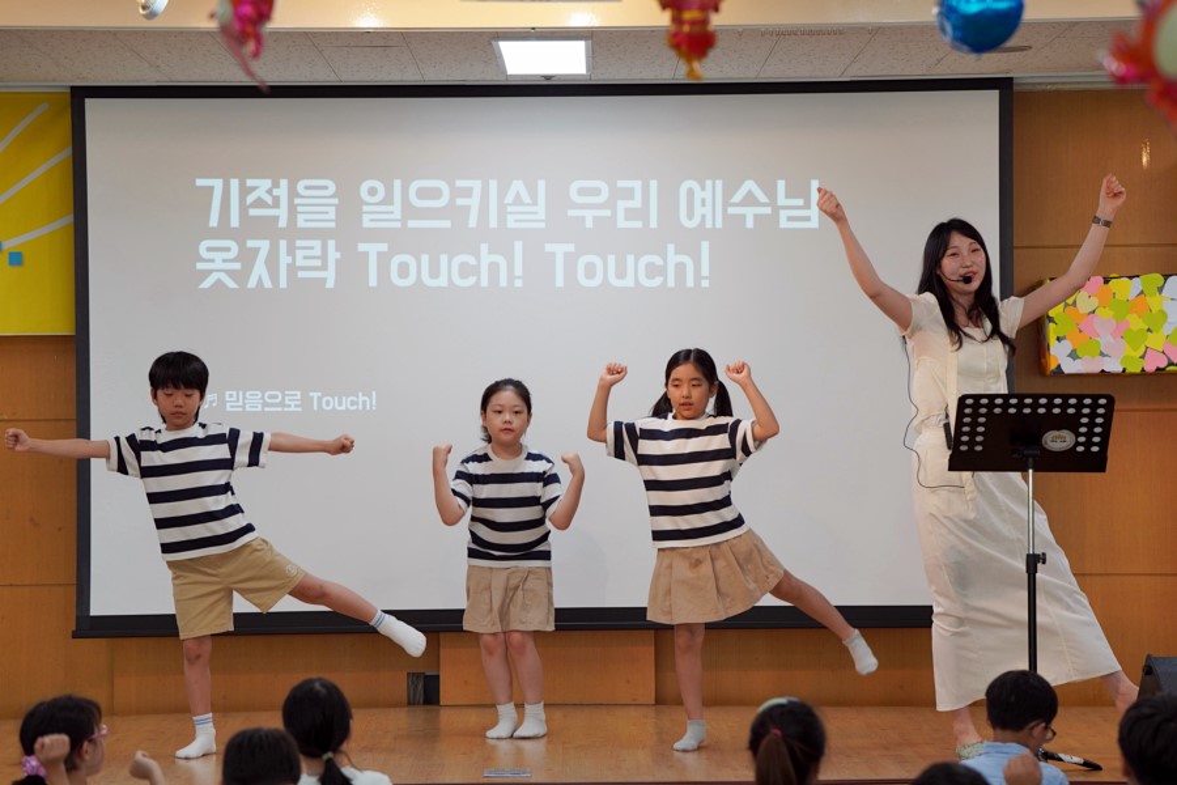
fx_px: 3694
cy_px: 392
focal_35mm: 113
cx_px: 588
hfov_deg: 18.1
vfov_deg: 12.1
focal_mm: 113
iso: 500
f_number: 4
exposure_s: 1/160
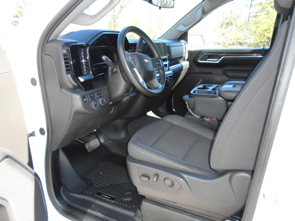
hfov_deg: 67.3
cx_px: 148
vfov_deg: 53.1
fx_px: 222
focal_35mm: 26
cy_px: 110
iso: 640
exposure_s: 1/250
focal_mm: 4.6
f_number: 3.2
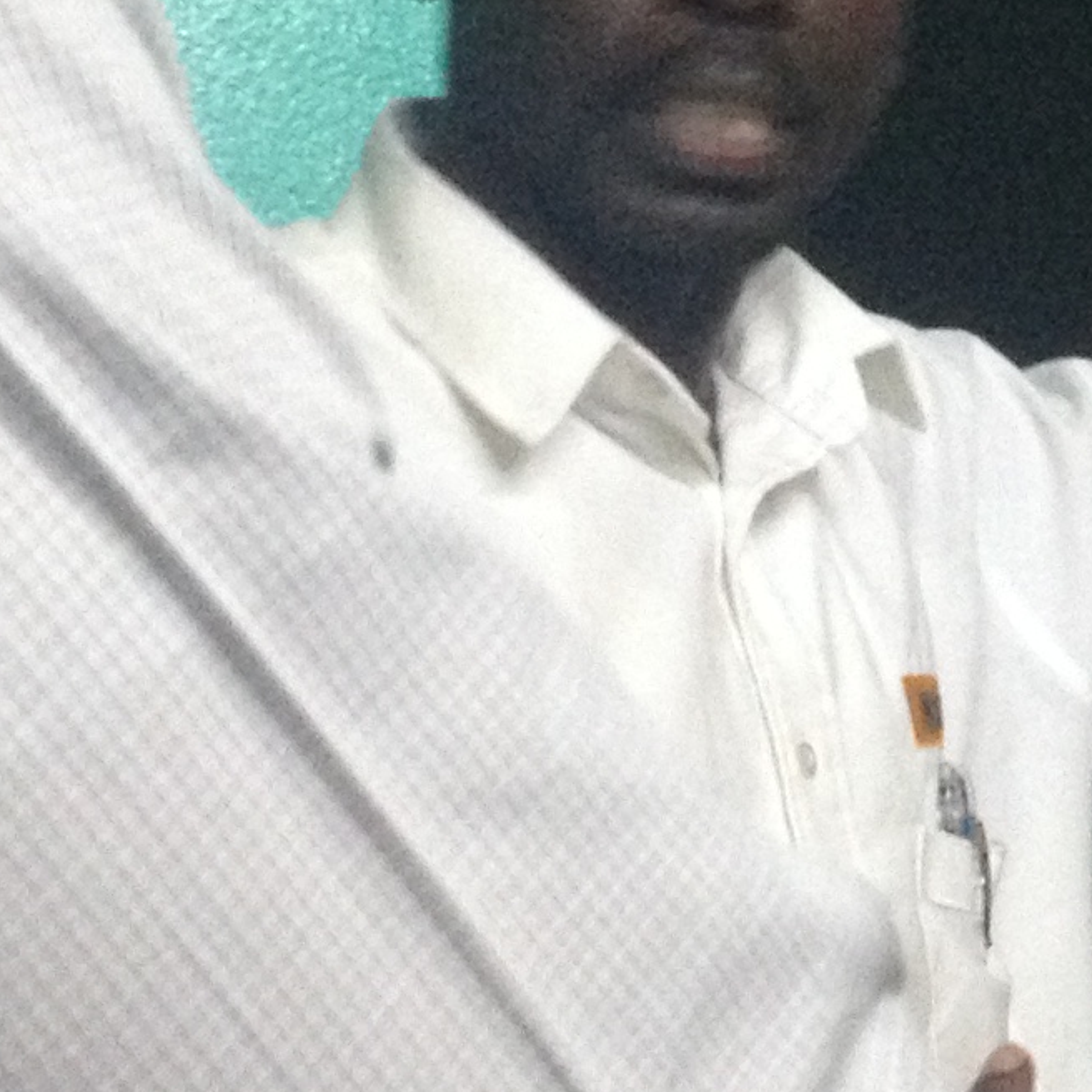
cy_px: 410
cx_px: 1300
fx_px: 5496
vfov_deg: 11.3
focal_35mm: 154
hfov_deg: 11.1
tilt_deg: -1.5
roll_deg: +2.4
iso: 250
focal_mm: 4.28
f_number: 2.4
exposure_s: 1/20
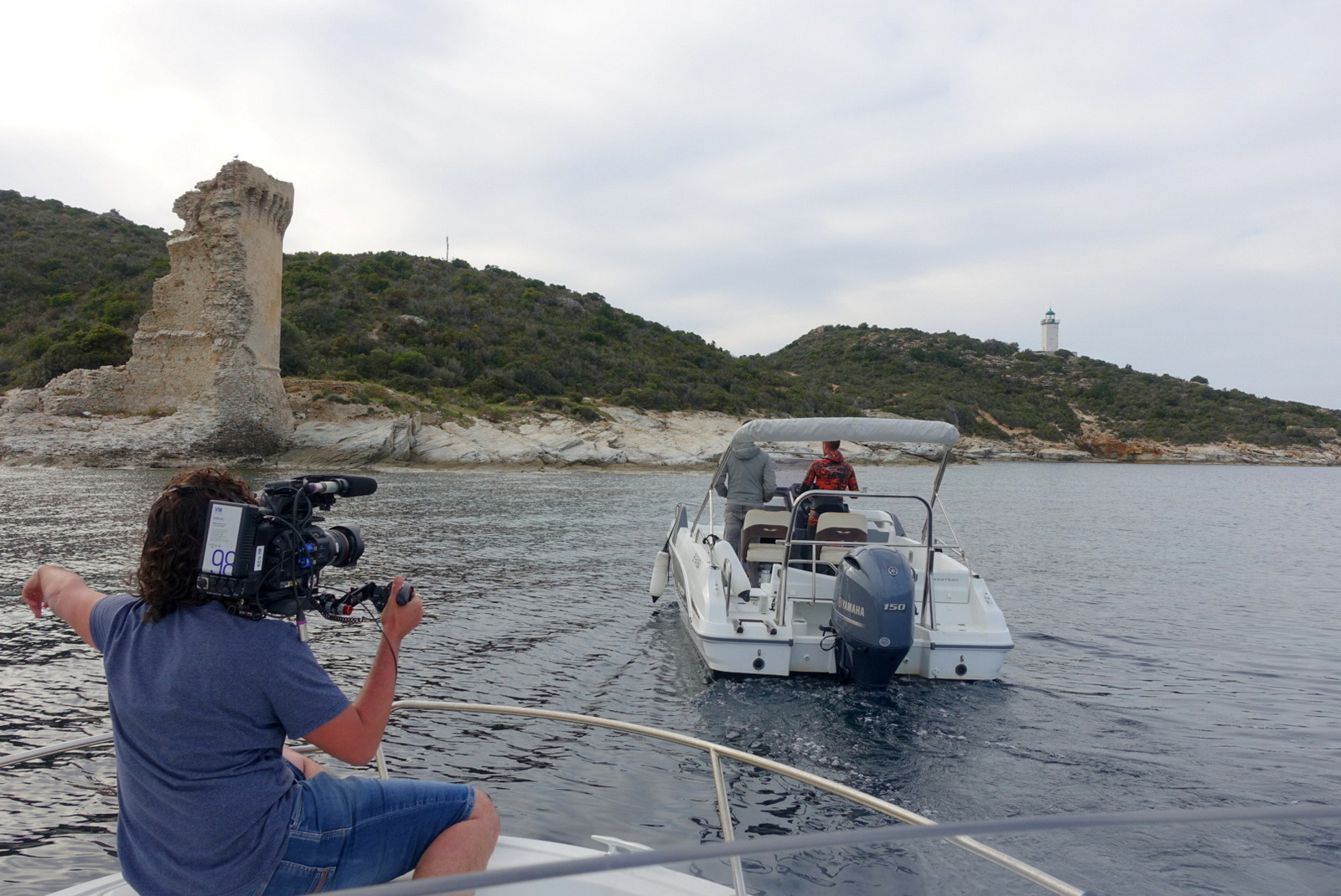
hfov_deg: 65.4
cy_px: 448
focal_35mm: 28
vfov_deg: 46.5
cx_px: 670
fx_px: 1044
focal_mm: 10.42
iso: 125
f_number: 5.6
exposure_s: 1/500
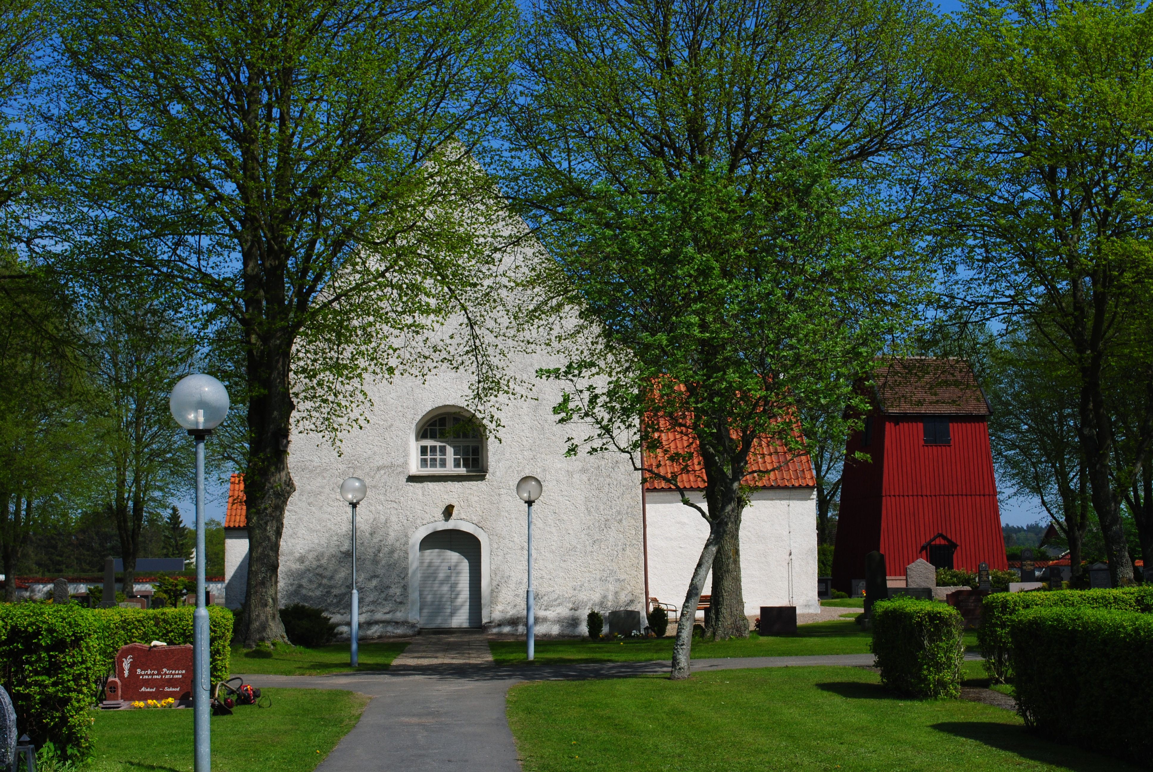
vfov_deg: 26.6
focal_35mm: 51
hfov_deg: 38.8
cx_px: 576
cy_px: 386
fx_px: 1635
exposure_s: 1/250
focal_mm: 34
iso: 110
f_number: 10
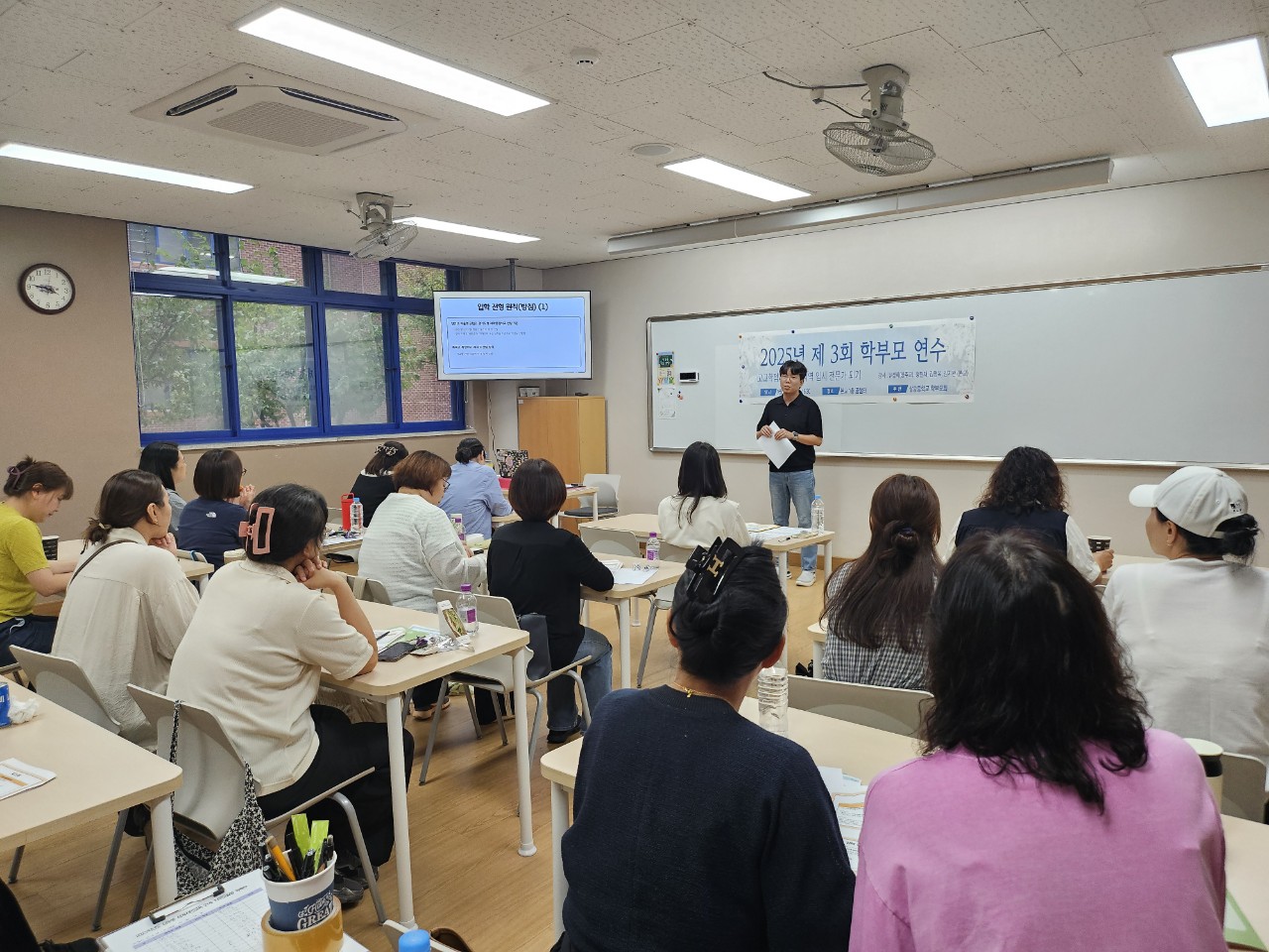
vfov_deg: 56.8
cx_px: 634
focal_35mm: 24
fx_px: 880
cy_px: 476
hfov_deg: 71.6
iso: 100
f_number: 1.8
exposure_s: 1/120
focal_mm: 5
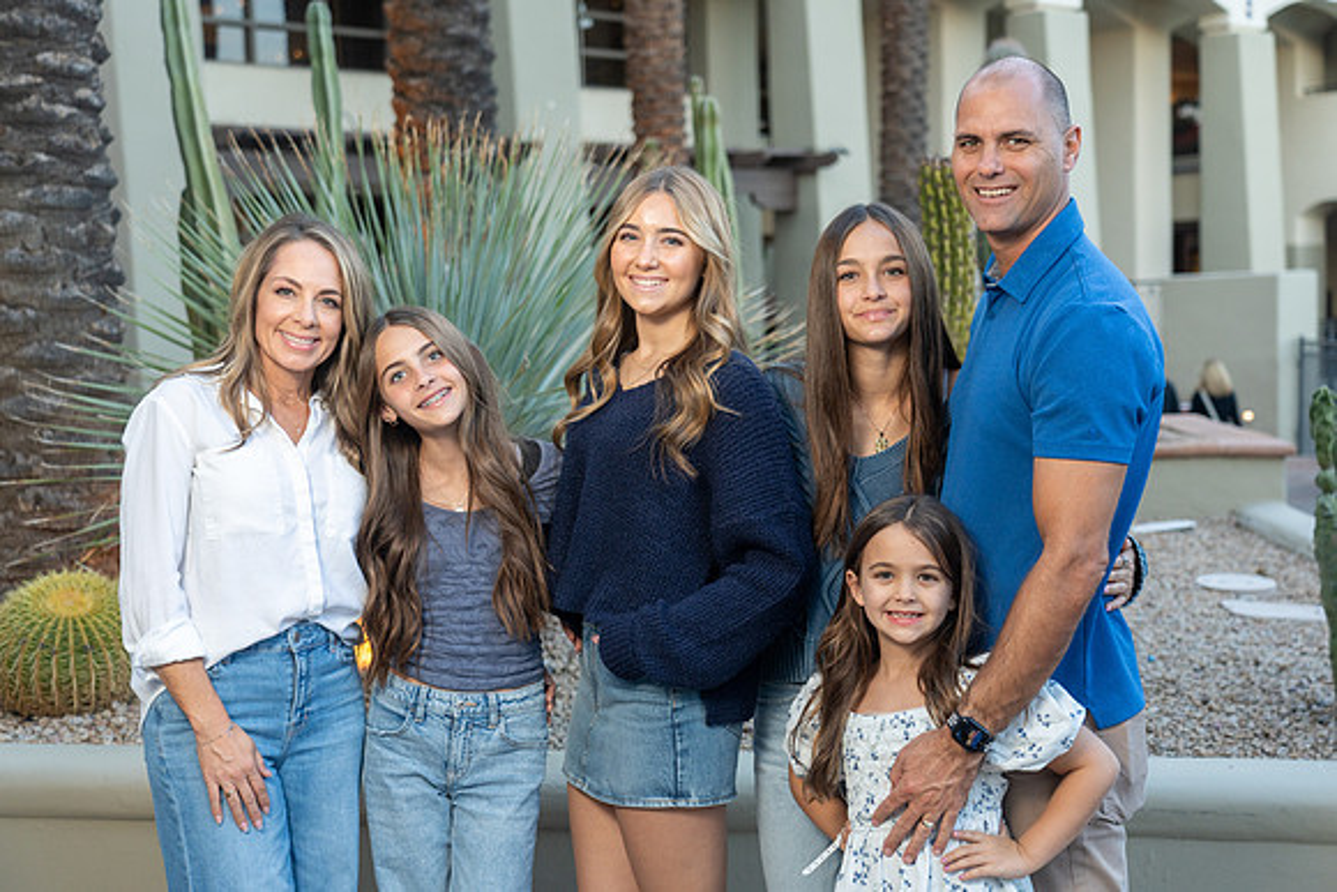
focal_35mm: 52
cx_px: 668
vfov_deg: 26.0
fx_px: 1932
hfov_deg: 38.2
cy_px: 446
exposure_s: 1/160
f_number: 4
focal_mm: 52
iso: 800
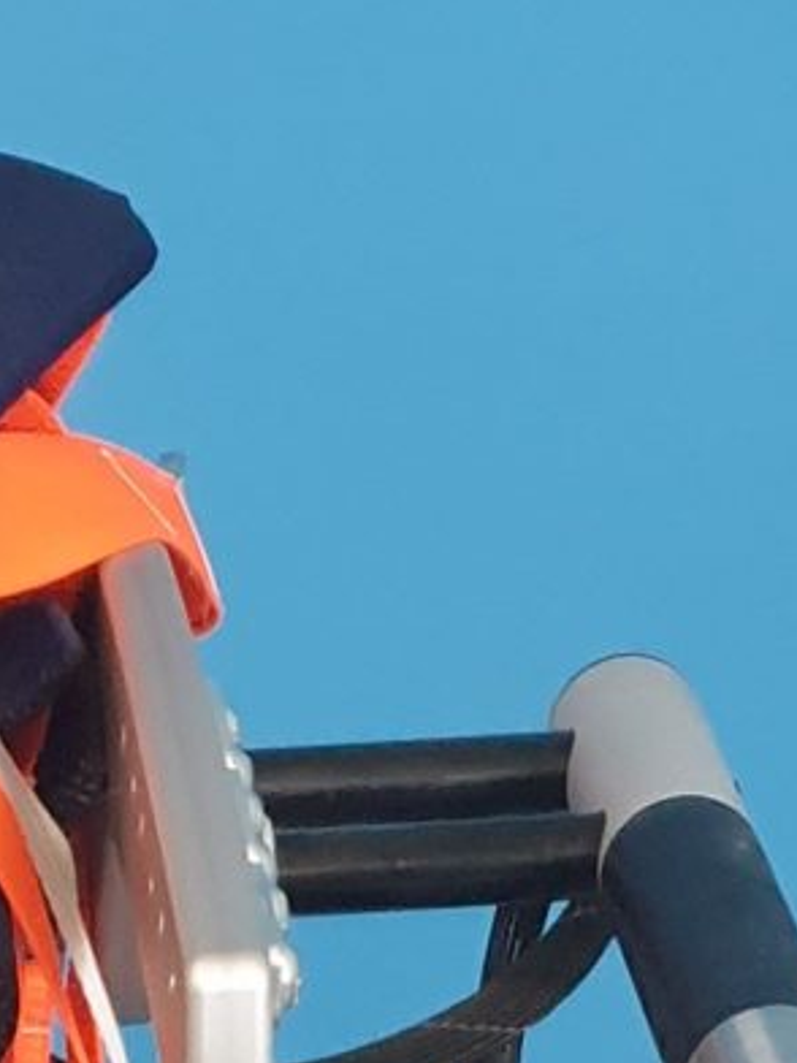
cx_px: -352
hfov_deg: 8.6
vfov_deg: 10.4
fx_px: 5219
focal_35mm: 170
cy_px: 2354
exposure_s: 1/50
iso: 320
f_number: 1.5
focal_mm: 4.3
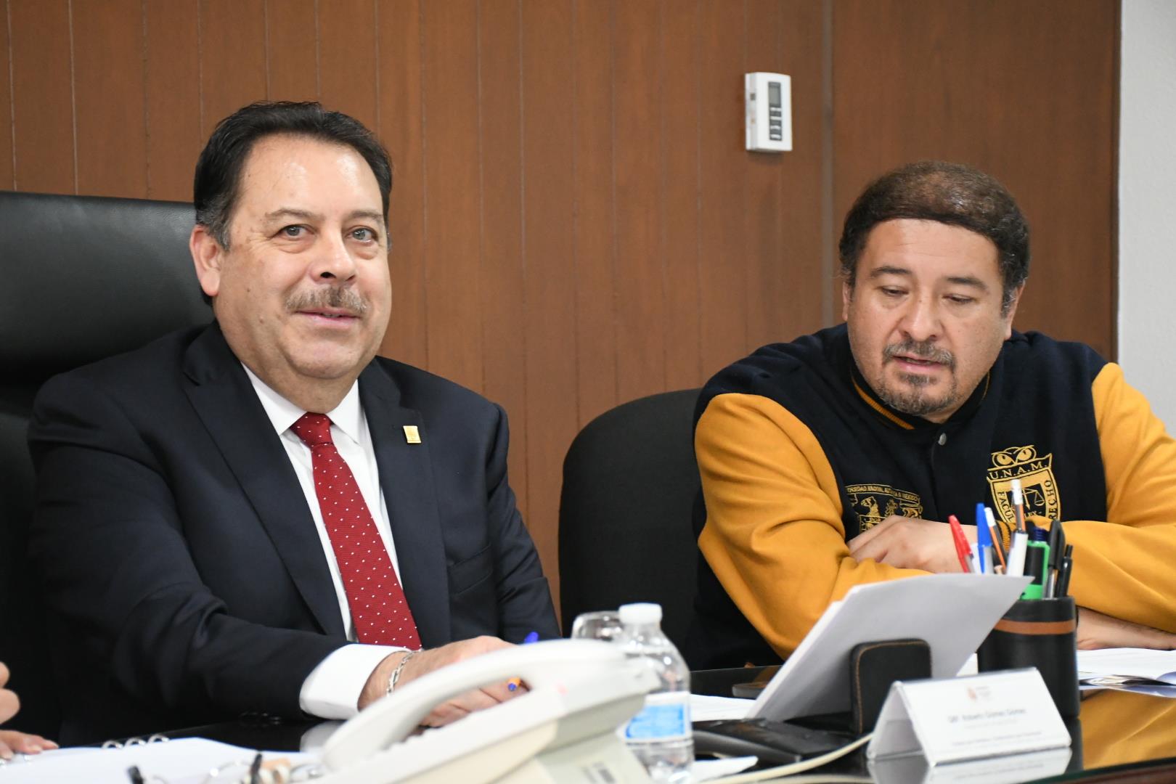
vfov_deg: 17.5
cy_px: 392
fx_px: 2548
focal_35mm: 78
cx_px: 588
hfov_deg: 26.0
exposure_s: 1/100
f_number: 5.6
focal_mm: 52
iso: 5000
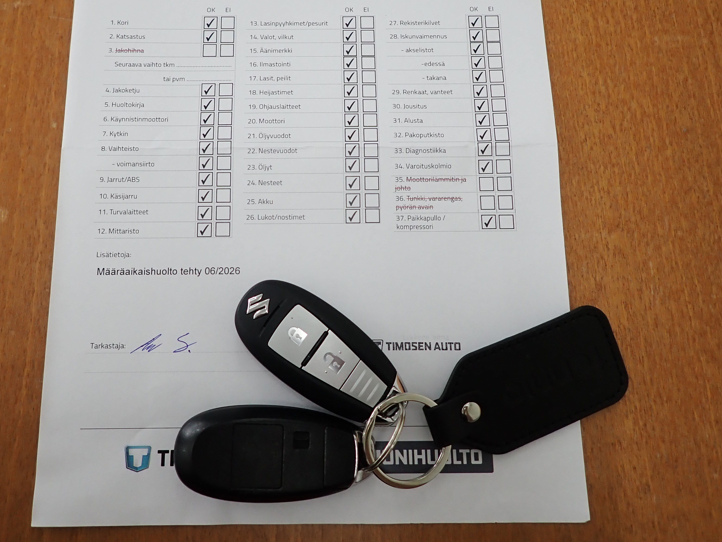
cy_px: 197
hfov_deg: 56.6
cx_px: 313
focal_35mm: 32
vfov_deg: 43.7
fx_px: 667
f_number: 2
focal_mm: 4.5
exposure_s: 1/125
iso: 160
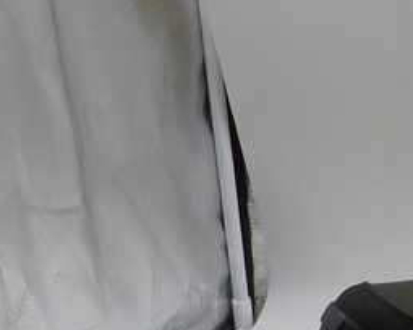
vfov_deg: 14.4
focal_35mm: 102
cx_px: 613
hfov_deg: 17.1
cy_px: 451
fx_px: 1247
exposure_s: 1/160
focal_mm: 4.5
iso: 100
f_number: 4
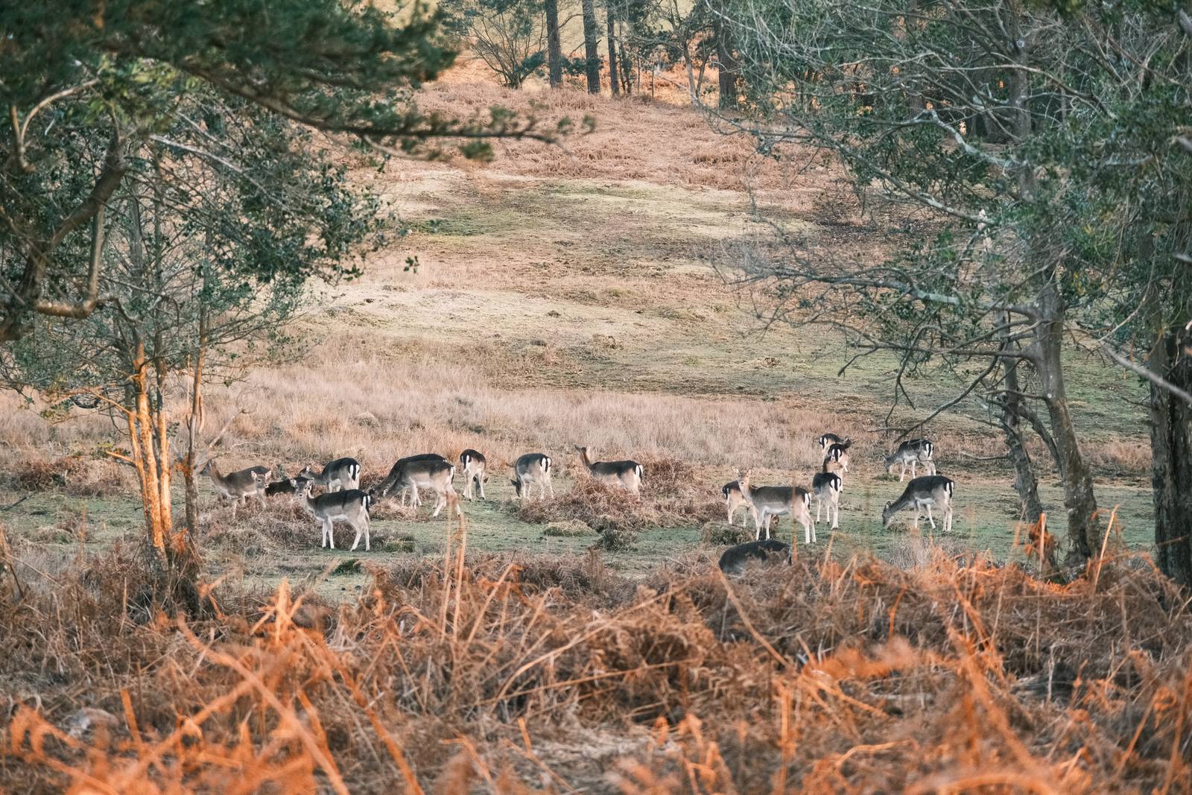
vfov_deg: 11.4
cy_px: 398
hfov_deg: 17.1
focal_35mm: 120
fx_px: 3973
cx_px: 596
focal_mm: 80
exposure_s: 1/240
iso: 2500
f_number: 4
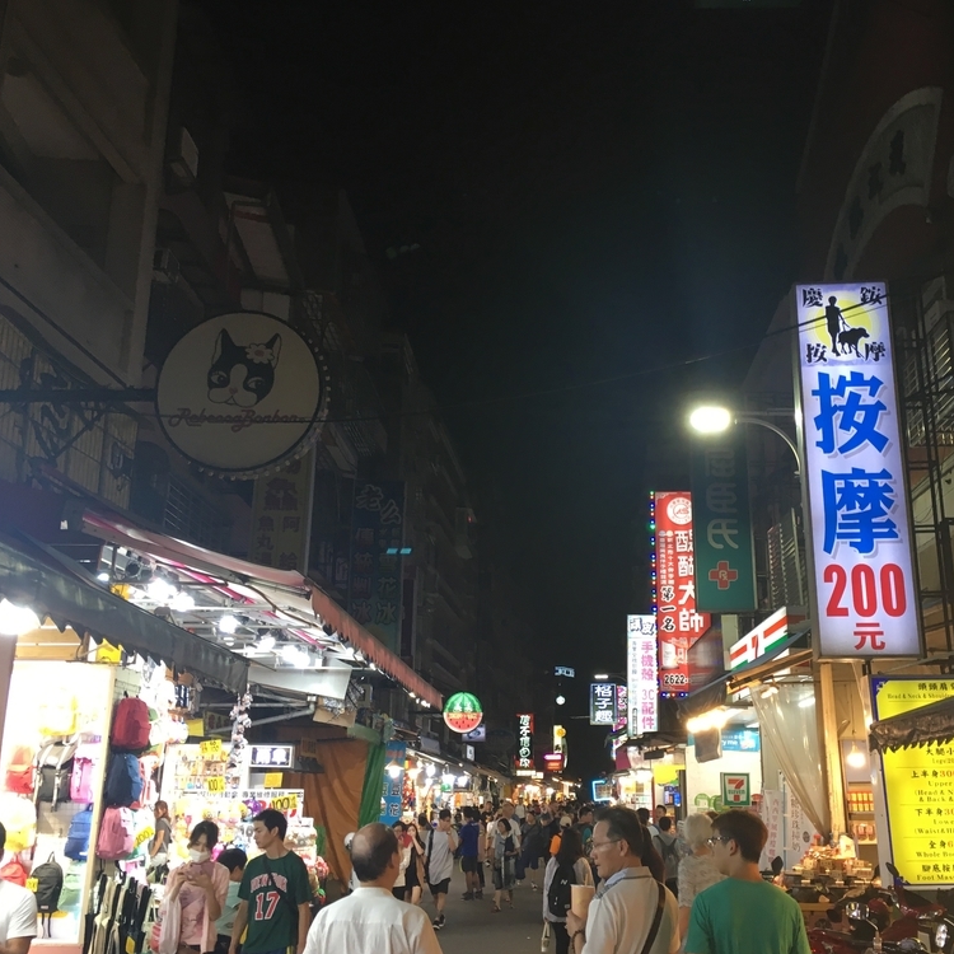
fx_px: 1091
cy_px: 483
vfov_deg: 47.2
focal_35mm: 35
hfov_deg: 47.1
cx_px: 546
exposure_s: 1/30
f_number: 2.2
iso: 64
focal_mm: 4.15
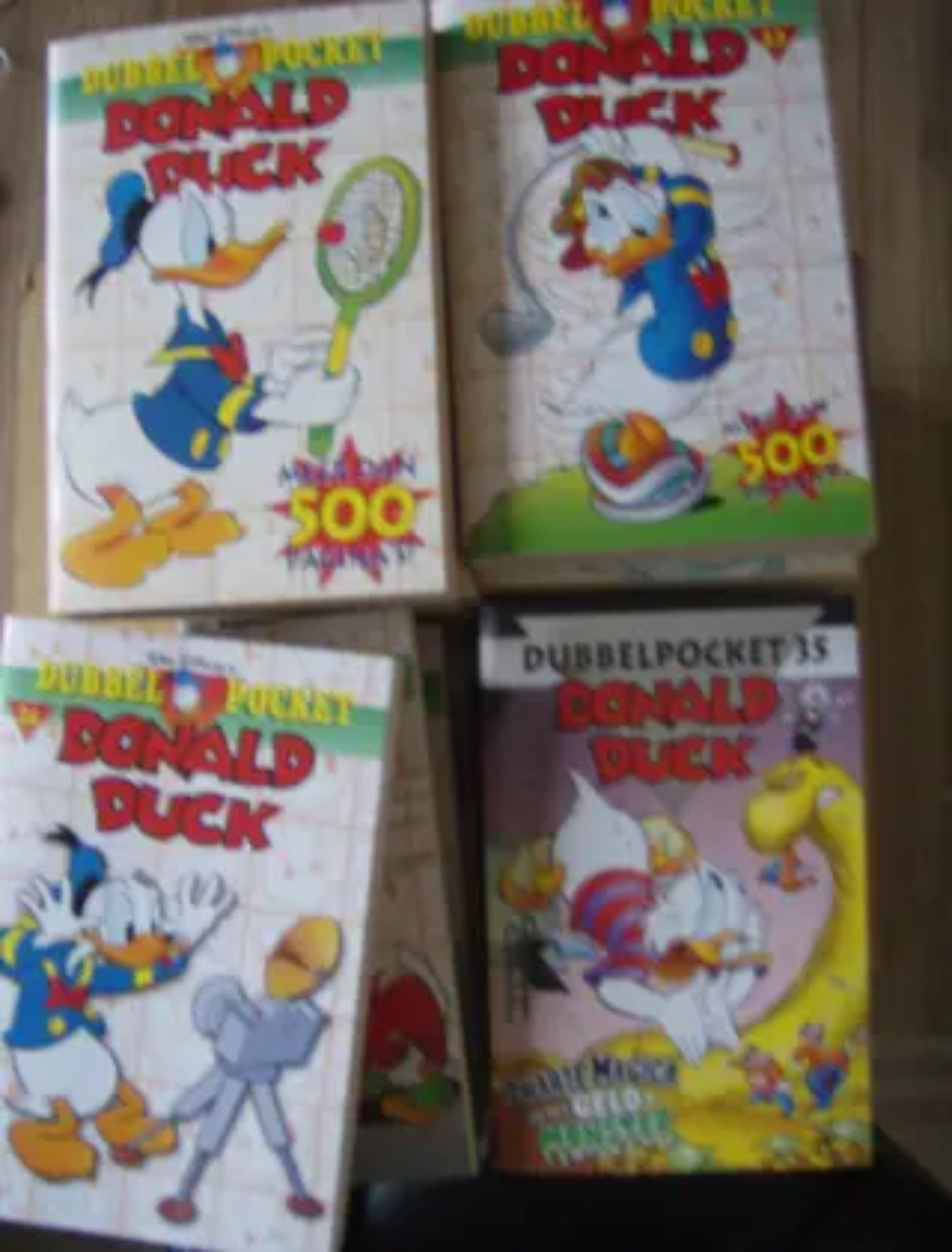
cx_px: 476
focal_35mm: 36
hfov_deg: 40.0
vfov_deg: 51.1
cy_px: 626
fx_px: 1309
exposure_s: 1/7.56
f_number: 2.8
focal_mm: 6
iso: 200
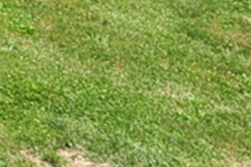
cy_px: -404
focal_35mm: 117
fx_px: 815
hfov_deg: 14.2
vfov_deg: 8.6
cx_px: -275
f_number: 8
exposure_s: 1/320
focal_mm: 10
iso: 200
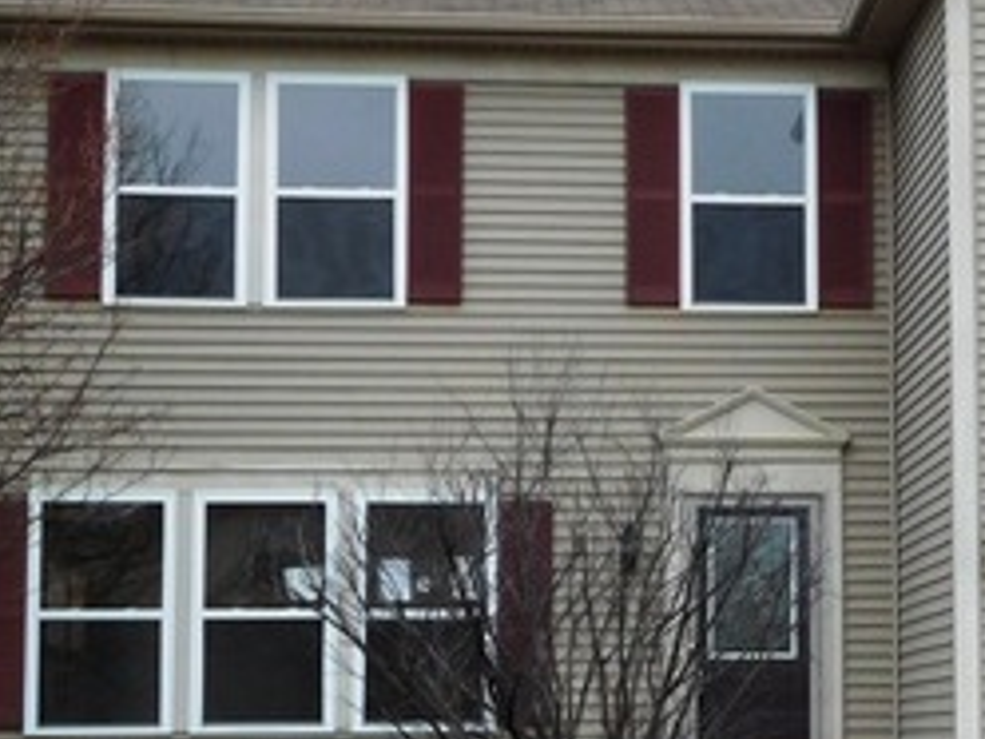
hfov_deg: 20.7
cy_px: 481
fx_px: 2646
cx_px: 874
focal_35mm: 93
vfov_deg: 15.9
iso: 125
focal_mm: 6.3
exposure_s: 1/500
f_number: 3.5
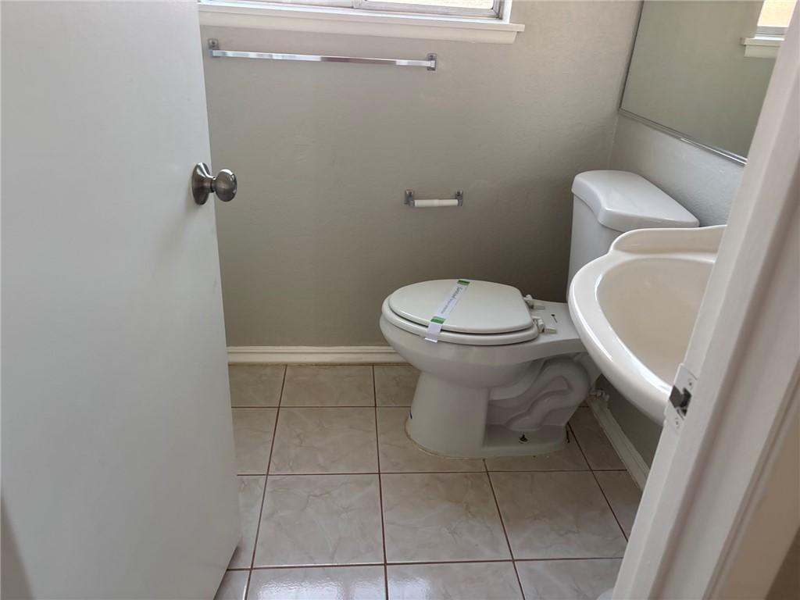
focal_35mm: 26
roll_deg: -4.9
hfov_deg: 67.3
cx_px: 400
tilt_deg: -28.3
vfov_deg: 53.1
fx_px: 601
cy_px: 300
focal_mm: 5.96
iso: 125
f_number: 1.6
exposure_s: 1/104
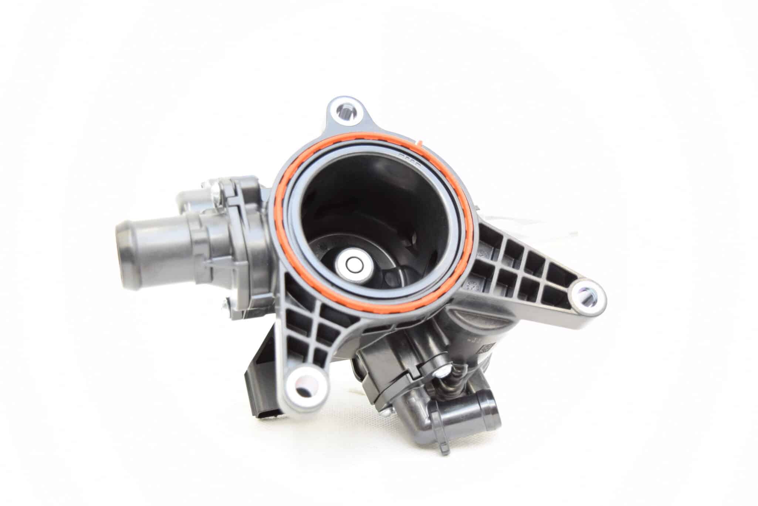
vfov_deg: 29.0
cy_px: 253
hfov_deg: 42.3
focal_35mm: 46
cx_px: 379
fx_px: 980
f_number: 4.2
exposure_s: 1/80
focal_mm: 31
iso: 400
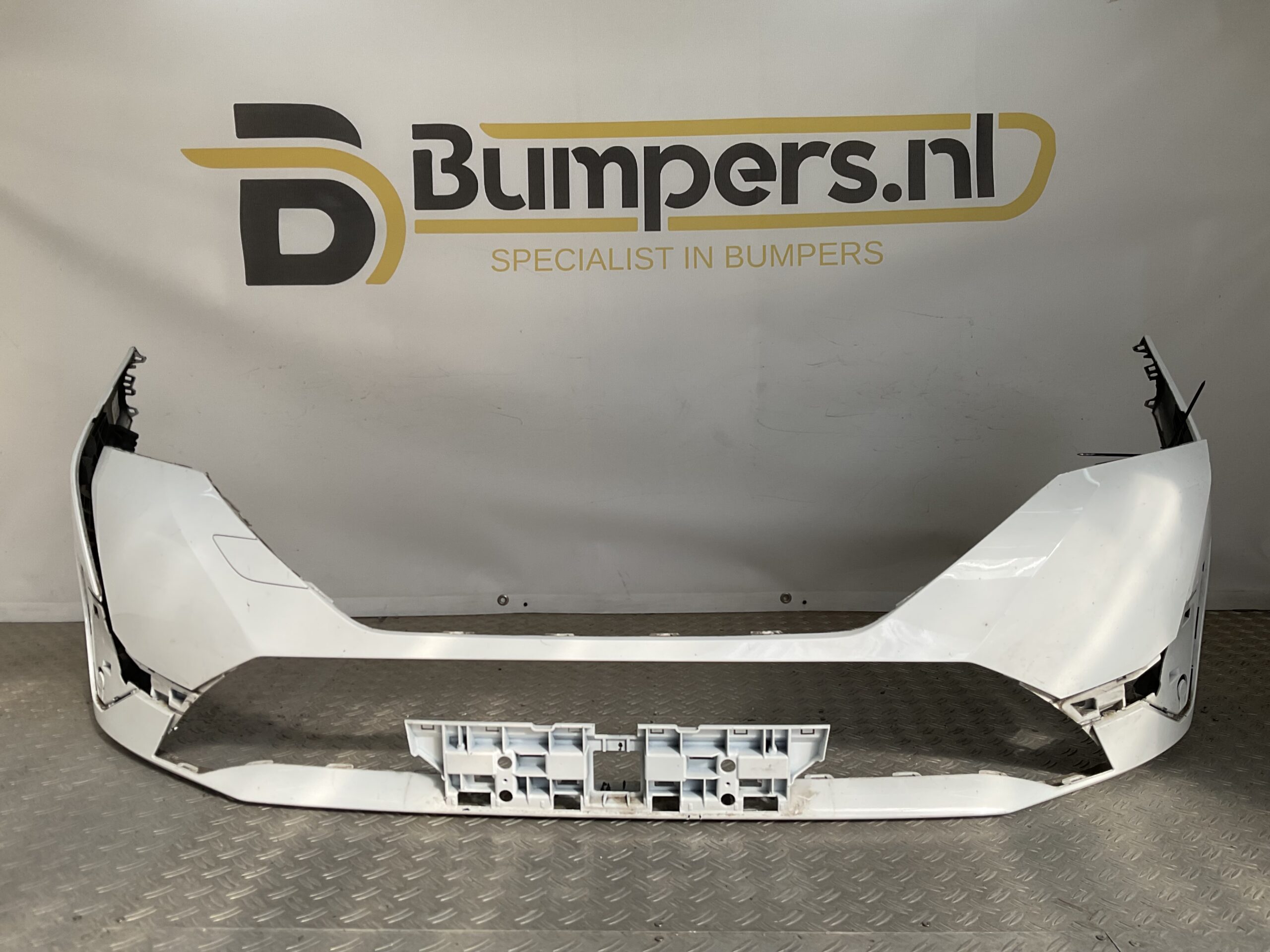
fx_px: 1064
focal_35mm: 29
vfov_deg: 48.2
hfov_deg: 61.7
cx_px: 635
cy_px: 476
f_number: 1.8
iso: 16
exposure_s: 1/1098
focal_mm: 3
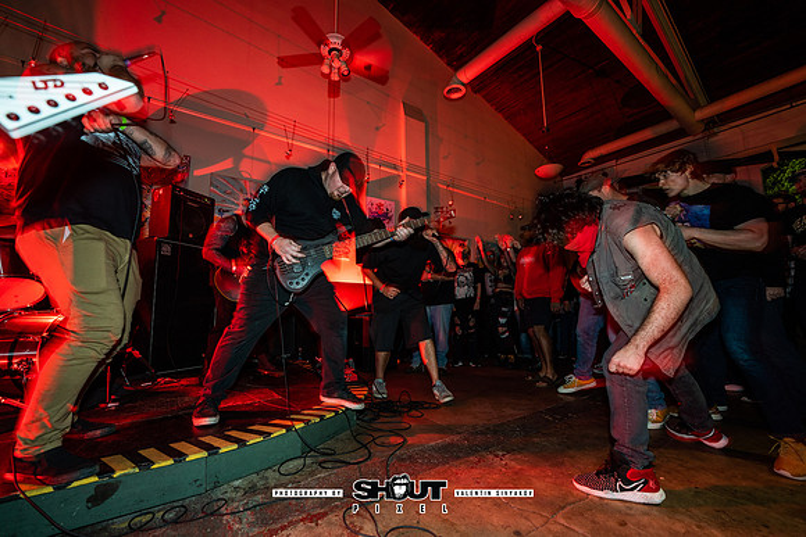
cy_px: 268
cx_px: 403
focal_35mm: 14
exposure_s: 1/10
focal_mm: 14
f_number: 2.8
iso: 320
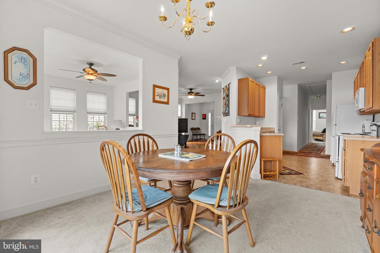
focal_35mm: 17
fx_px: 176
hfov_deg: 94.5
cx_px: 190
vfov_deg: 71.6
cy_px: 126
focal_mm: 11.1
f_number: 7.1
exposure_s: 1/2.5
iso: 250
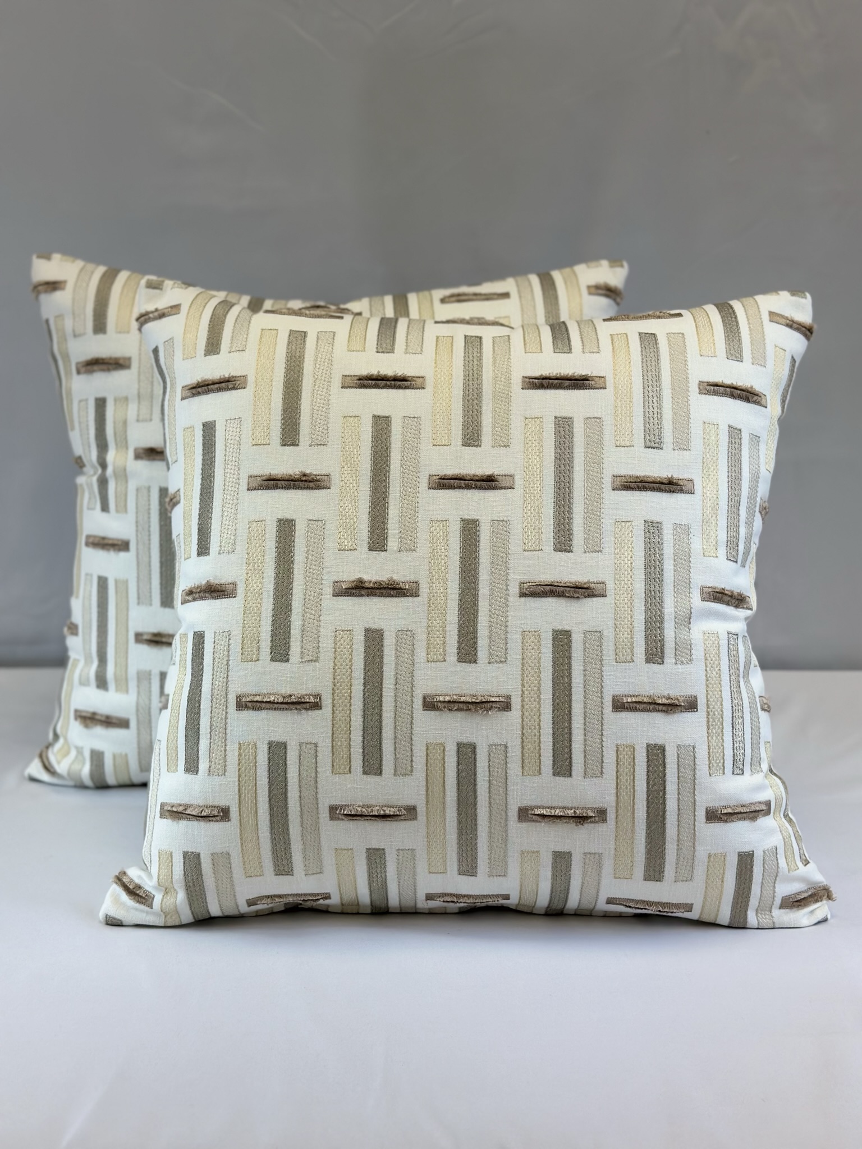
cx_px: 431
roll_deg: +0.4
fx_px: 1594
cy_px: 574
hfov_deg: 30.3
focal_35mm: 48
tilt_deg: -14.8
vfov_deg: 39.7
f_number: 1.78
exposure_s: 1/402
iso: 80
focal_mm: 6.86
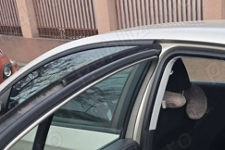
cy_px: 186
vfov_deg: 21.2
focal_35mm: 59
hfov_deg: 32.4
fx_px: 369
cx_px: 197
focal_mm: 6.3
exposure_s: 1/180
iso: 25
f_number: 1.7
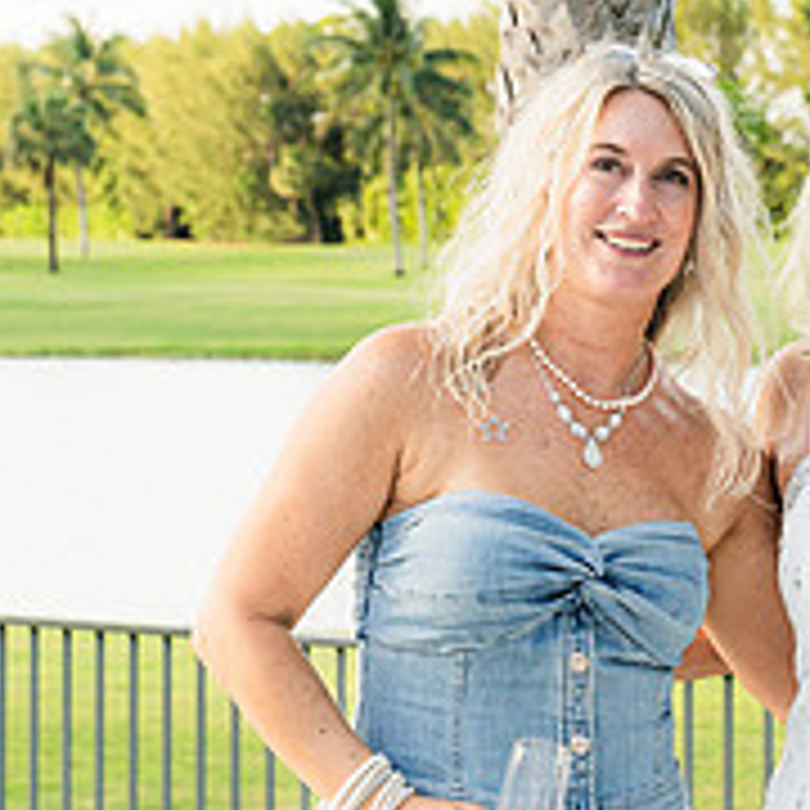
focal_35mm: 144
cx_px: 1084
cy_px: 349
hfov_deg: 11.8
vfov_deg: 12.1
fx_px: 3812
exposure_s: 1/320
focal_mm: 52
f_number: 5.6
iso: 500
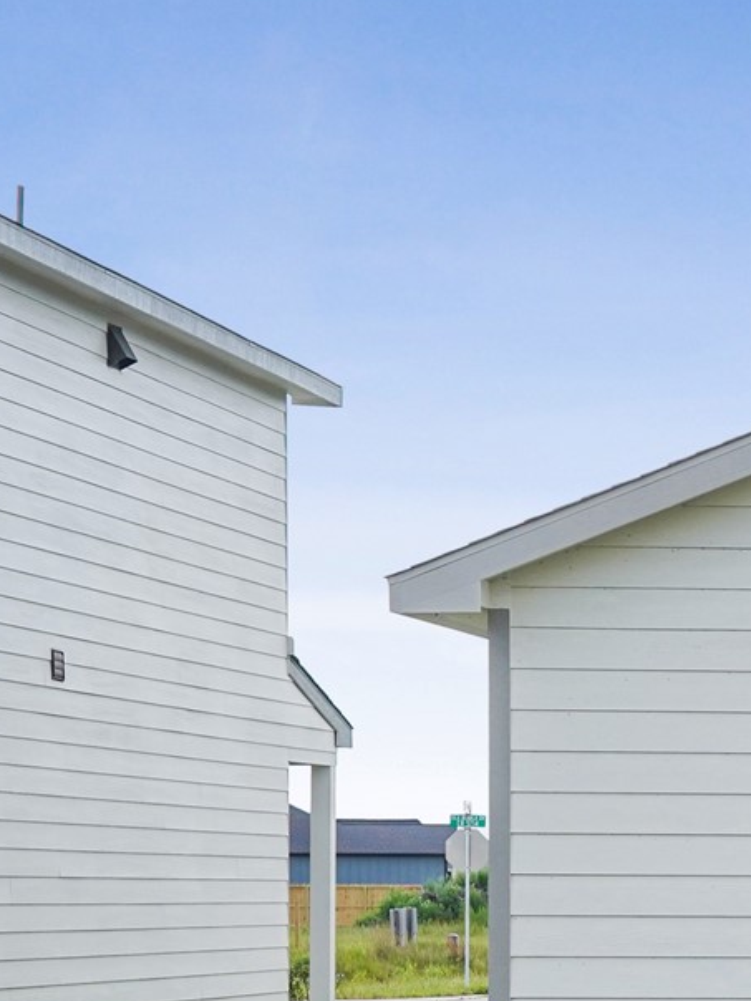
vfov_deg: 16.1
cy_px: 900
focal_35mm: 121
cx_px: 1621
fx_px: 3500
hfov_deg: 10.9
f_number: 4
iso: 400
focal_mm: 35
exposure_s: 1/2500
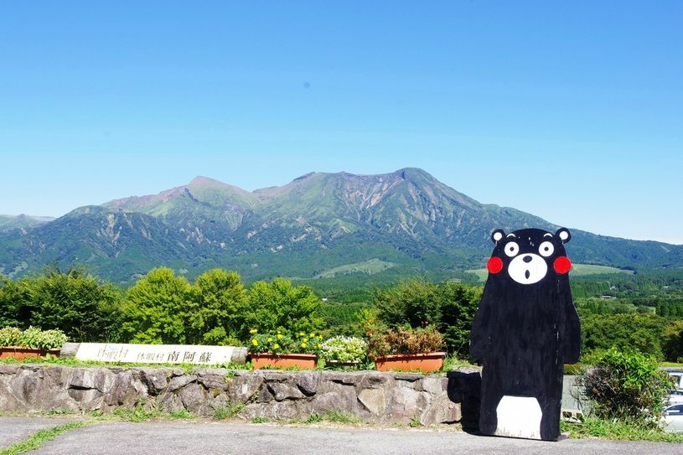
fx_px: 872
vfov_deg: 29.2
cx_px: 342
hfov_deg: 42.8
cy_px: 228
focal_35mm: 46
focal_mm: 30.63
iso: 200
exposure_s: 1/160
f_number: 11
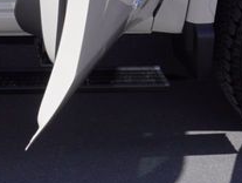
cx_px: -13
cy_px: -114
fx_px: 798
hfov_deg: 16.8
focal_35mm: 114
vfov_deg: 12.2
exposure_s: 1/160
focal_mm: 16
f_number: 10
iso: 100
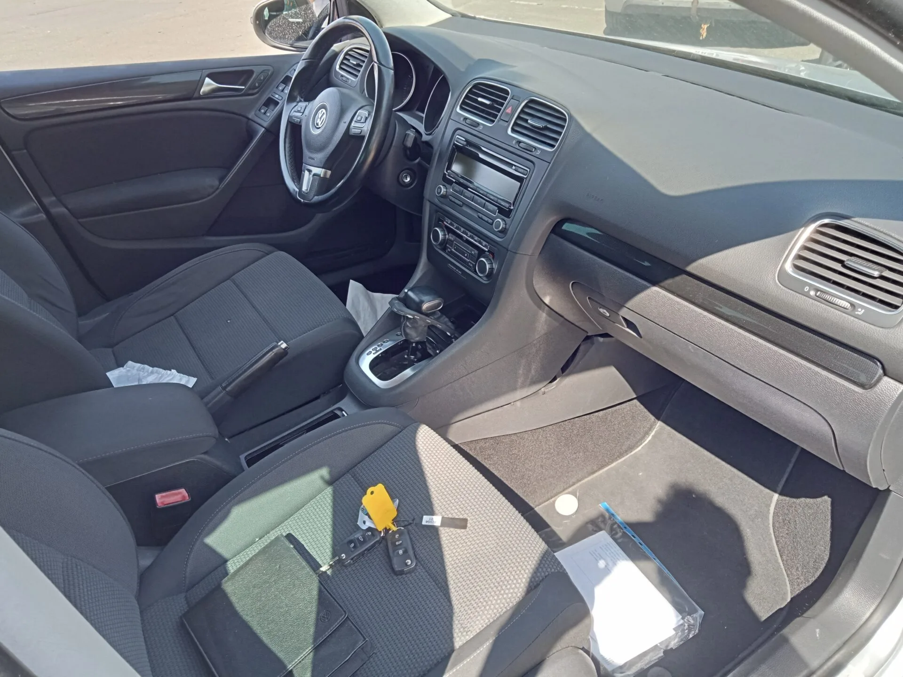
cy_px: 338
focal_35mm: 28
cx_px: 452
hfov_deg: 63.4
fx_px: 730
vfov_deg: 49.7
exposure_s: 1/102
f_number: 2.2
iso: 100
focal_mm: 3.46
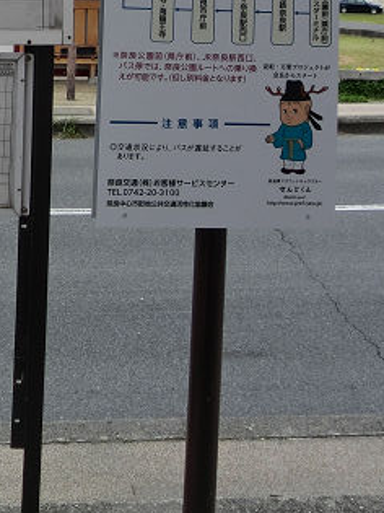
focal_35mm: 64
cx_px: 189
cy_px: -52
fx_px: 947
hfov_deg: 22.9
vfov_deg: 27.7
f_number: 3
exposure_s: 1/640
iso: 100
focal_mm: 5
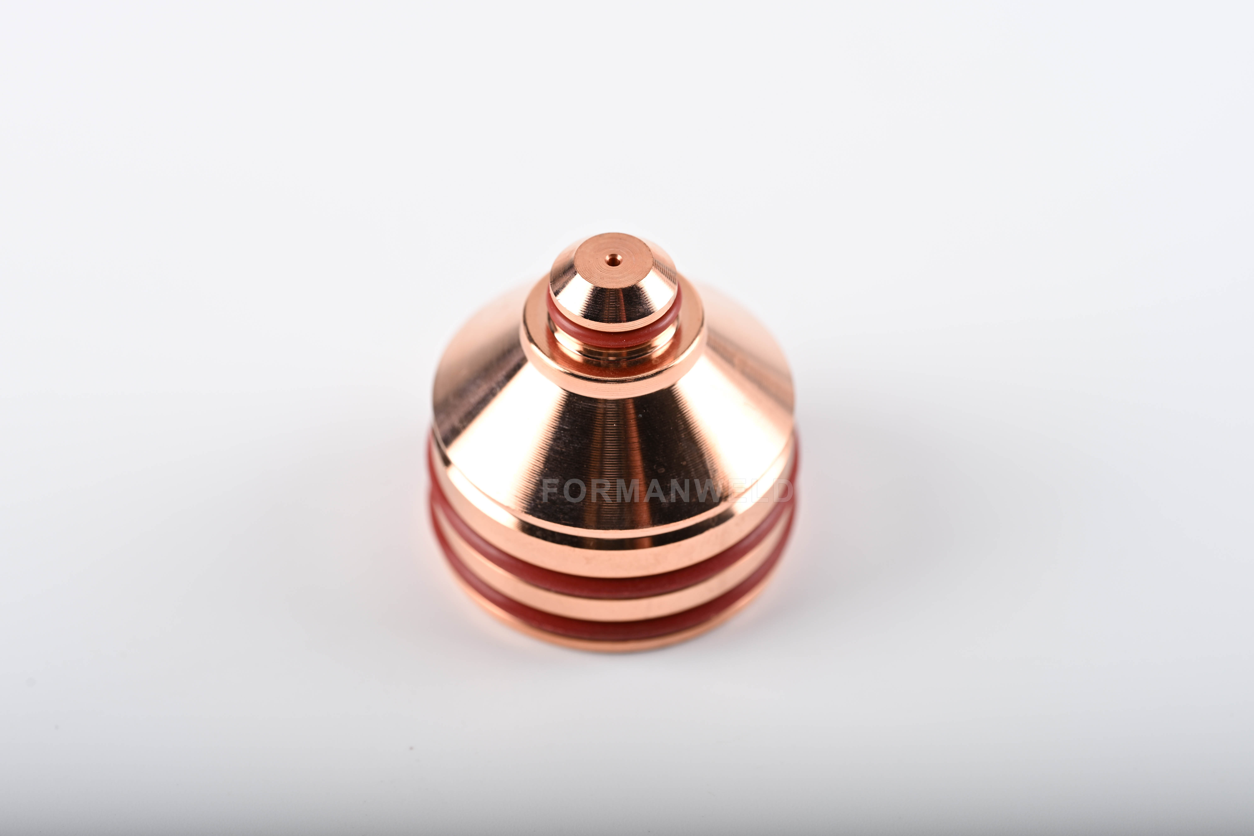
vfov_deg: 13.0
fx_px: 3657
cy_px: 418
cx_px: 627
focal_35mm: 105
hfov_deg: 19.5
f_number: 10
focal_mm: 105
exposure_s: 1/200
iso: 100
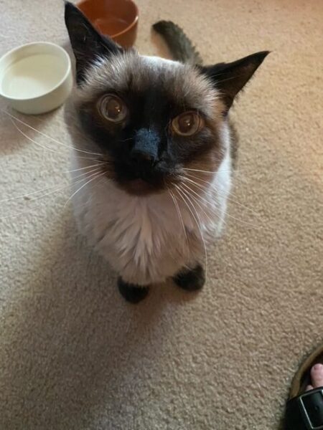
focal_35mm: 26
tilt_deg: -62.2
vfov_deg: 67.3
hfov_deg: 53.1
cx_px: 162
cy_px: 215
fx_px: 323
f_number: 1.8
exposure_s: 1/30
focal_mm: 4.25
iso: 800
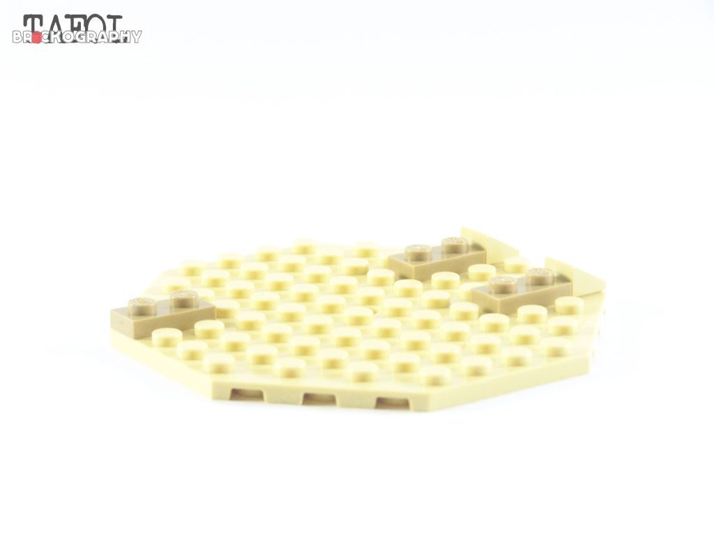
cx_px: 357
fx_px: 2413
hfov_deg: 16.8
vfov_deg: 12.7
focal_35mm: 117
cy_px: 268
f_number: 4
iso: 400
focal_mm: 19.4
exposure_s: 1/60
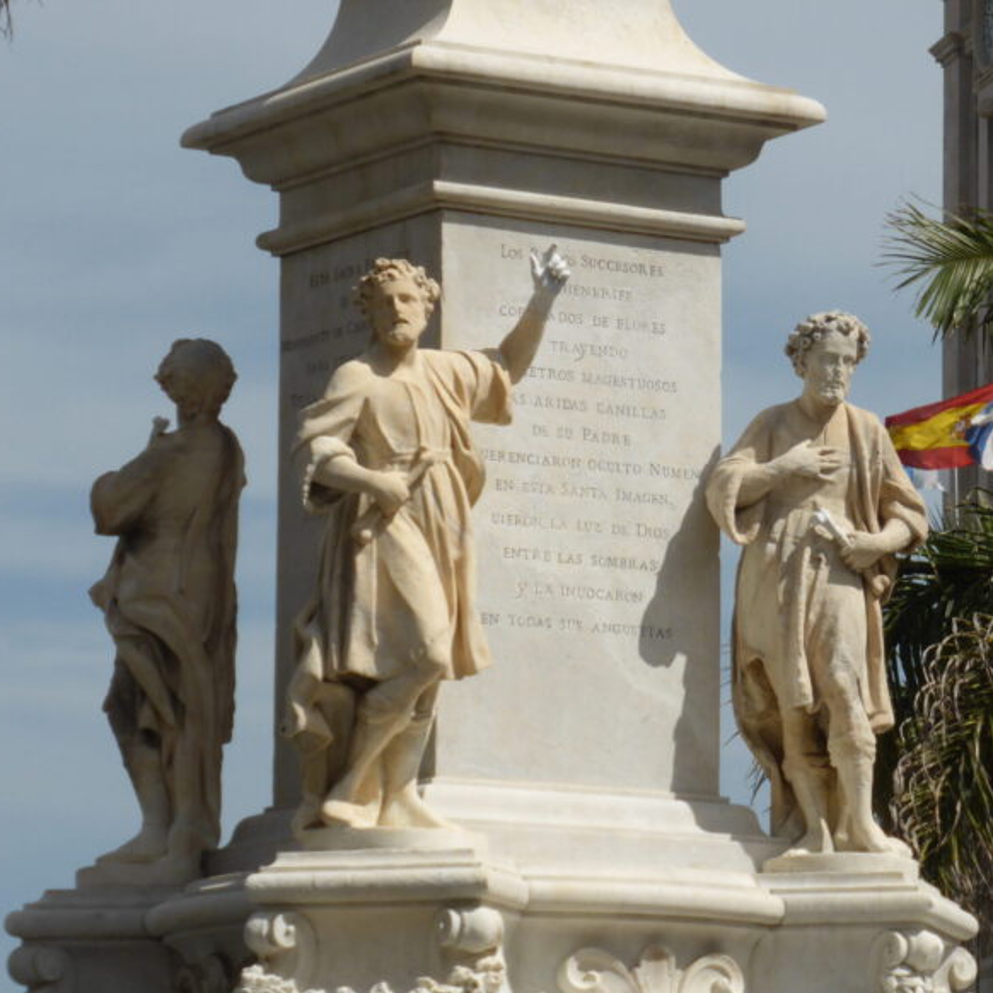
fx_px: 6913
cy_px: 478
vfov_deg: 8.2
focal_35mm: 213
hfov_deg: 8.2
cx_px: 775
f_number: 5.4
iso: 100
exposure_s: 1/1000
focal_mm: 24.4
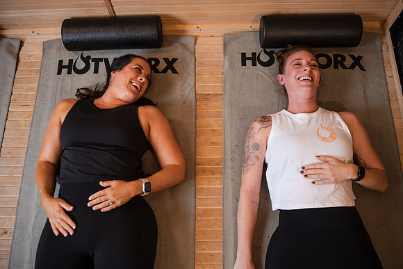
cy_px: 134
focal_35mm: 35
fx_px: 392
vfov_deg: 37.9
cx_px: 202
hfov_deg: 54.4
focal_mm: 35
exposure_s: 1/125
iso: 400
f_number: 3.2
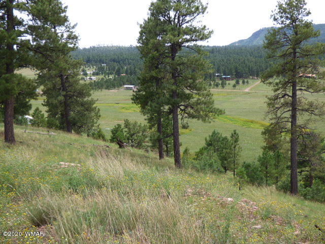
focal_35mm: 50
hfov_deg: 38.2
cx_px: 162
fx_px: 469
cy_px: 122
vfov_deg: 29.1
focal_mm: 8.68
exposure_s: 1/400
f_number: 3.8
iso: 100
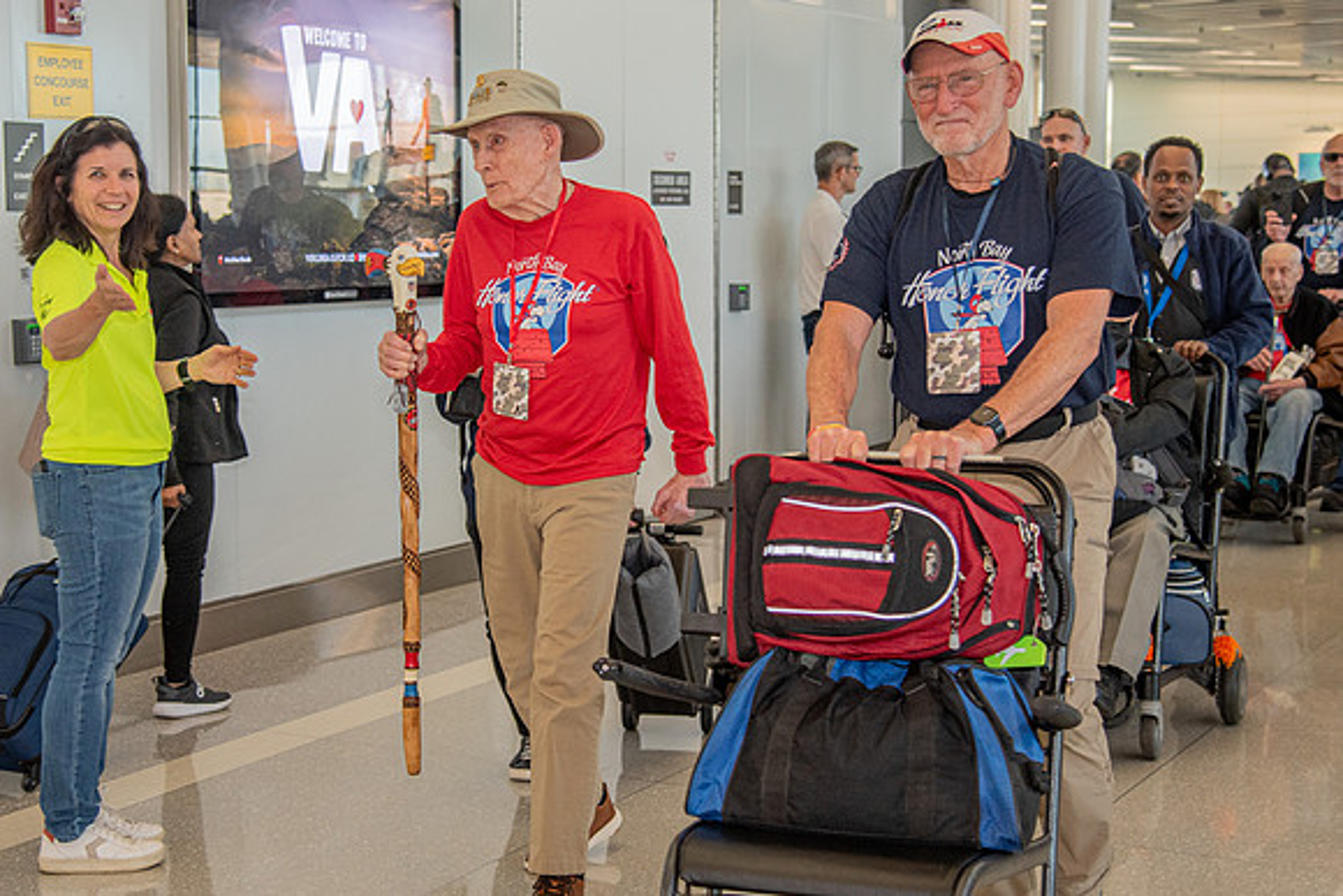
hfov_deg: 32.1
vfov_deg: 21.8
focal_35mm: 62
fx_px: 2325
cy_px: 411
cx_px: 514
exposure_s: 1/160
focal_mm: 44
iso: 640
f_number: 4
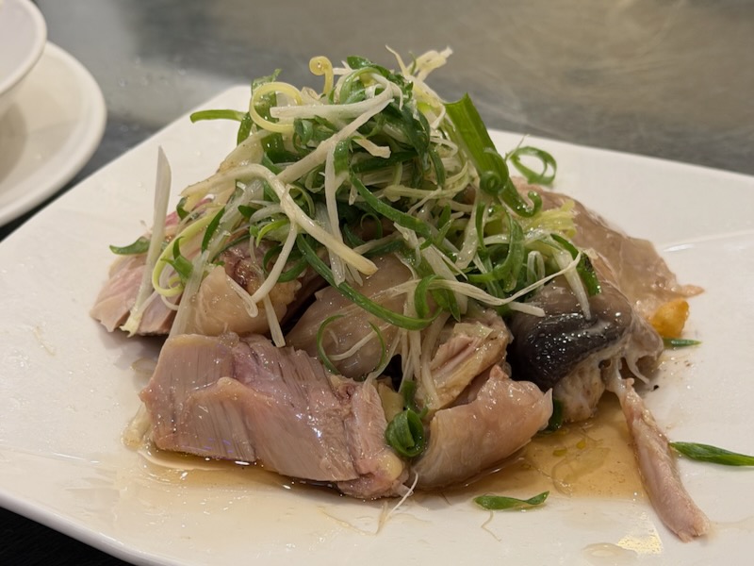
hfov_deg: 39.7
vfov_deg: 30.3
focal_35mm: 48
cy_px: 283
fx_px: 1046
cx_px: 377
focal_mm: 6.76
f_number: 1.78
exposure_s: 1/60
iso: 125
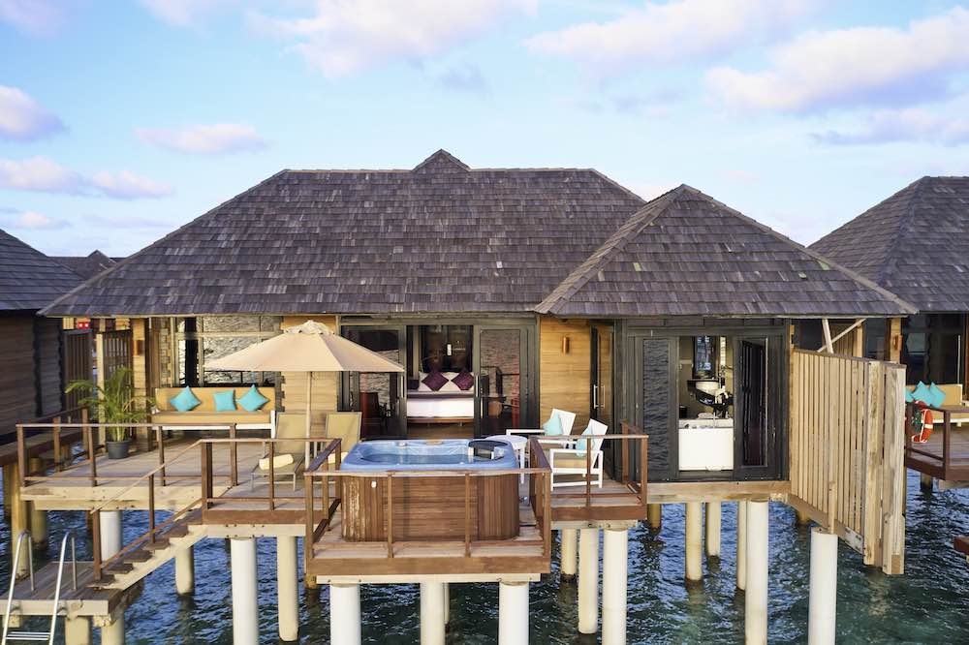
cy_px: 322
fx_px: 753
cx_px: 484
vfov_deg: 46.4
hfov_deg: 65.5
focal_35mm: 28
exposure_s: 1/640
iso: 200
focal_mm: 10.26
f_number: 4
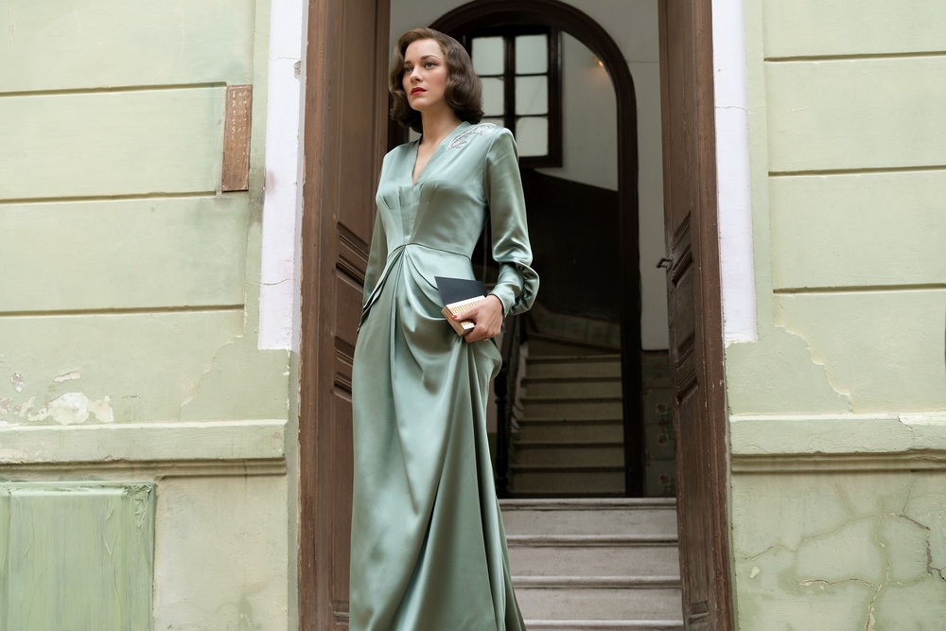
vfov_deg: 24.6
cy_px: 316
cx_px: 473
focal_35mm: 55
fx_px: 1445
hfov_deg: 36.2
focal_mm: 55
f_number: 4.5
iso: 500
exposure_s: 1/400
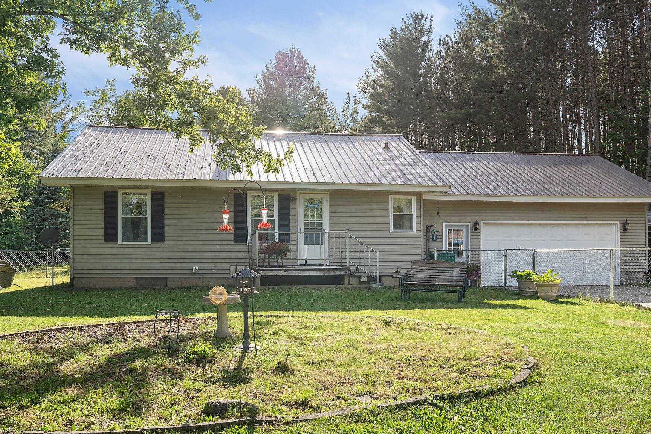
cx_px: 316
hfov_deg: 58.3
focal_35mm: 32
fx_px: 583
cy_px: 242
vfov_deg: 40.8
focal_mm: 27.2
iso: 200
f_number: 7.1
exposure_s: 1/200
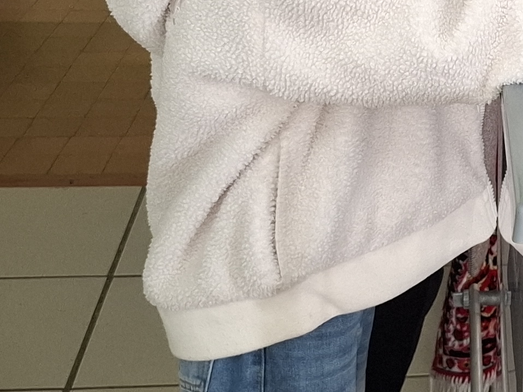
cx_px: 633
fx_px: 1480
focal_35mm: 98
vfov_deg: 14.8
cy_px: 2
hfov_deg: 18.9
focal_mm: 5.54
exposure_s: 1/50
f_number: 1.8
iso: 250
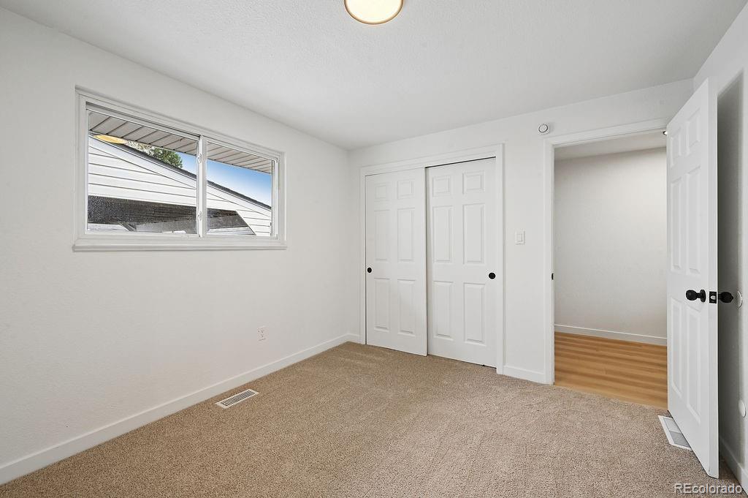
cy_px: 249
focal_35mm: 14
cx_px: 374
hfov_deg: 104.3
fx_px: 291
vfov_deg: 81.1
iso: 200
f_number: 11
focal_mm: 14
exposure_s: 1/13
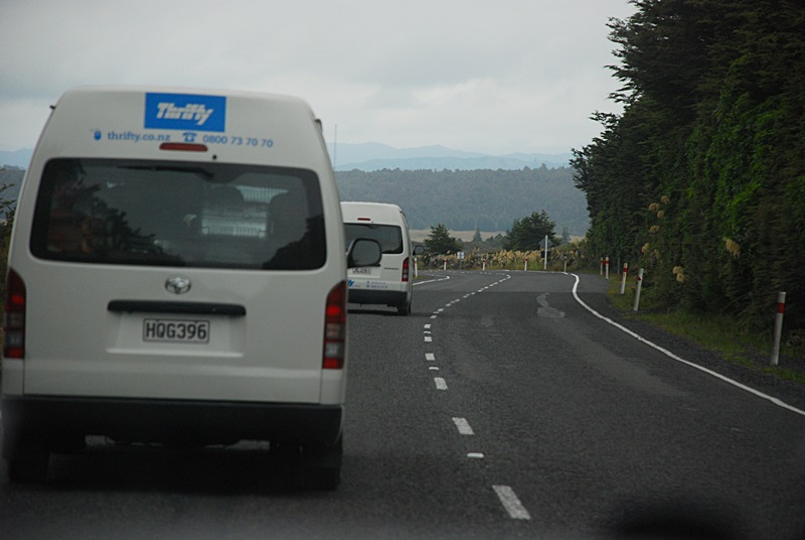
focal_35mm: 188
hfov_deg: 11.0
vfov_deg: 7.3
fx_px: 4199
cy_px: 270
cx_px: 402
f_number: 5.6
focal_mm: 125
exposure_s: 1/500
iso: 400
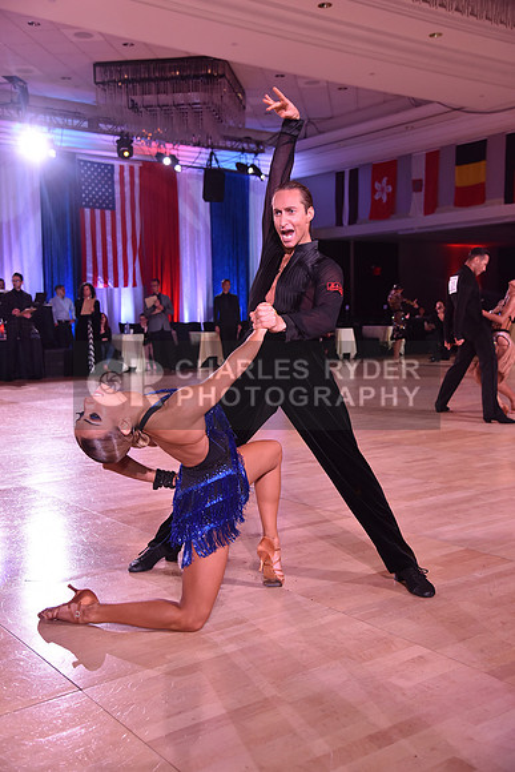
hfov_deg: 35.1
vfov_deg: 50.7
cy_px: 386
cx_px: 258
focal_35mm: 38
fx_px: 815
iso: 1250
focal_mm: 38
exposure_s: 1/250
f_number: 4.5
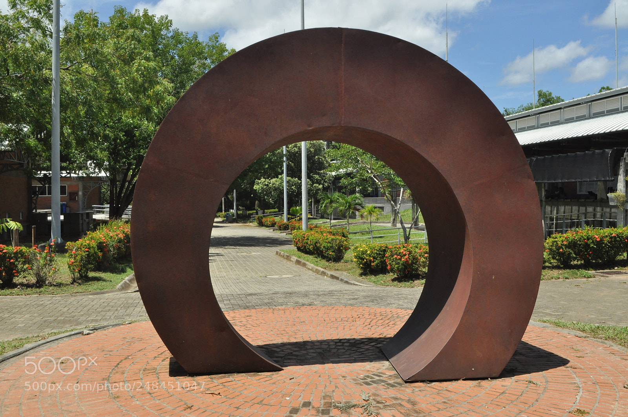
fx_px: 575
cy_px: 208
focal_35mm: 33
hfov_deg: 57.3
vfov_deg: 39.9
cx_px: 314
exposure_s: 1/800
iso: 800
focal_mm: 22
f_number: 14
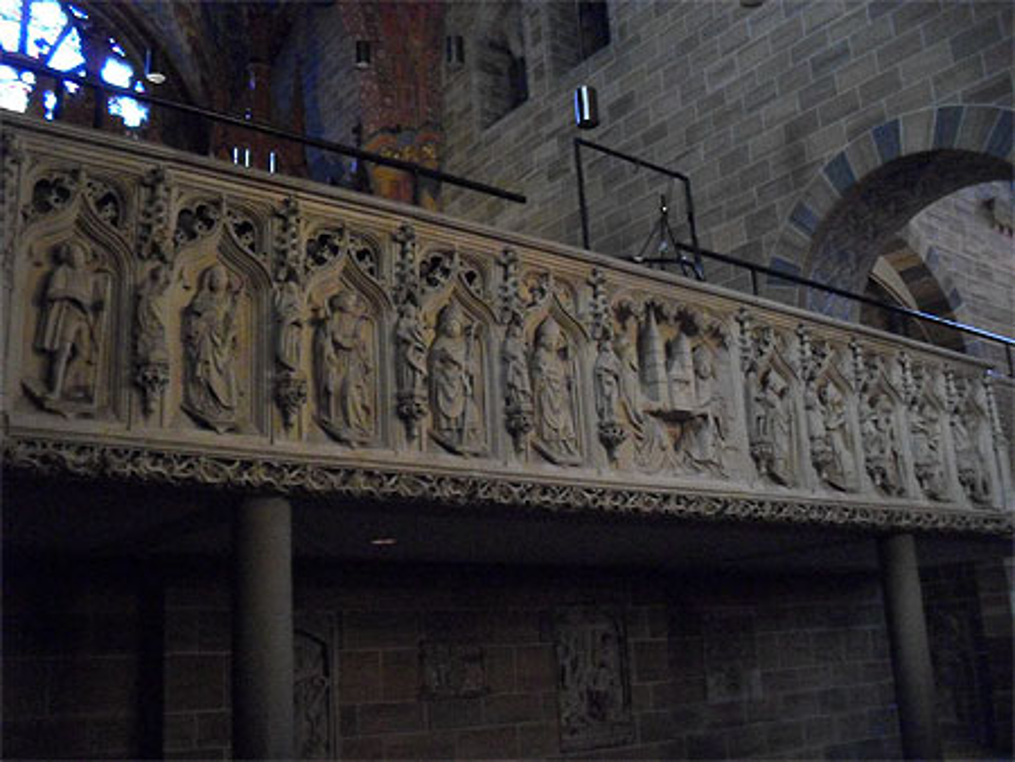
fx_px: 1027
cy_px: 381
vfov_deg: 40.7
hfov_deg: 52.6
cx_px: 508
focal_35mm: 35
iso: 800
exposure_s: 1/8
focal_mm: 6.3
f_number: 3.2
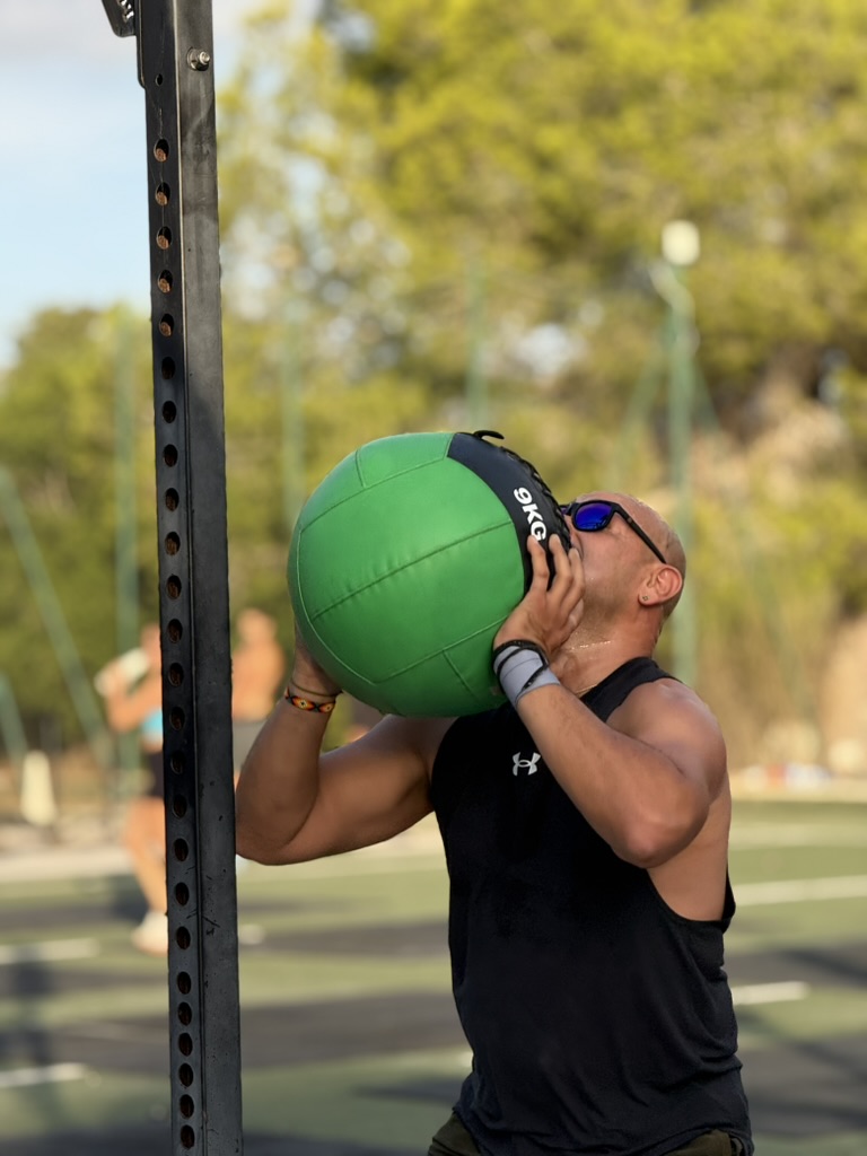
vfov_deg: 16.4
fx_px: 4007
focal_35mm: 120
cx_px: 434
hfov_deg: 12.3
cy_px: 578
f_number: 2.8
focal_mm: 15.66
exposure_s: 1/361
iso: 50
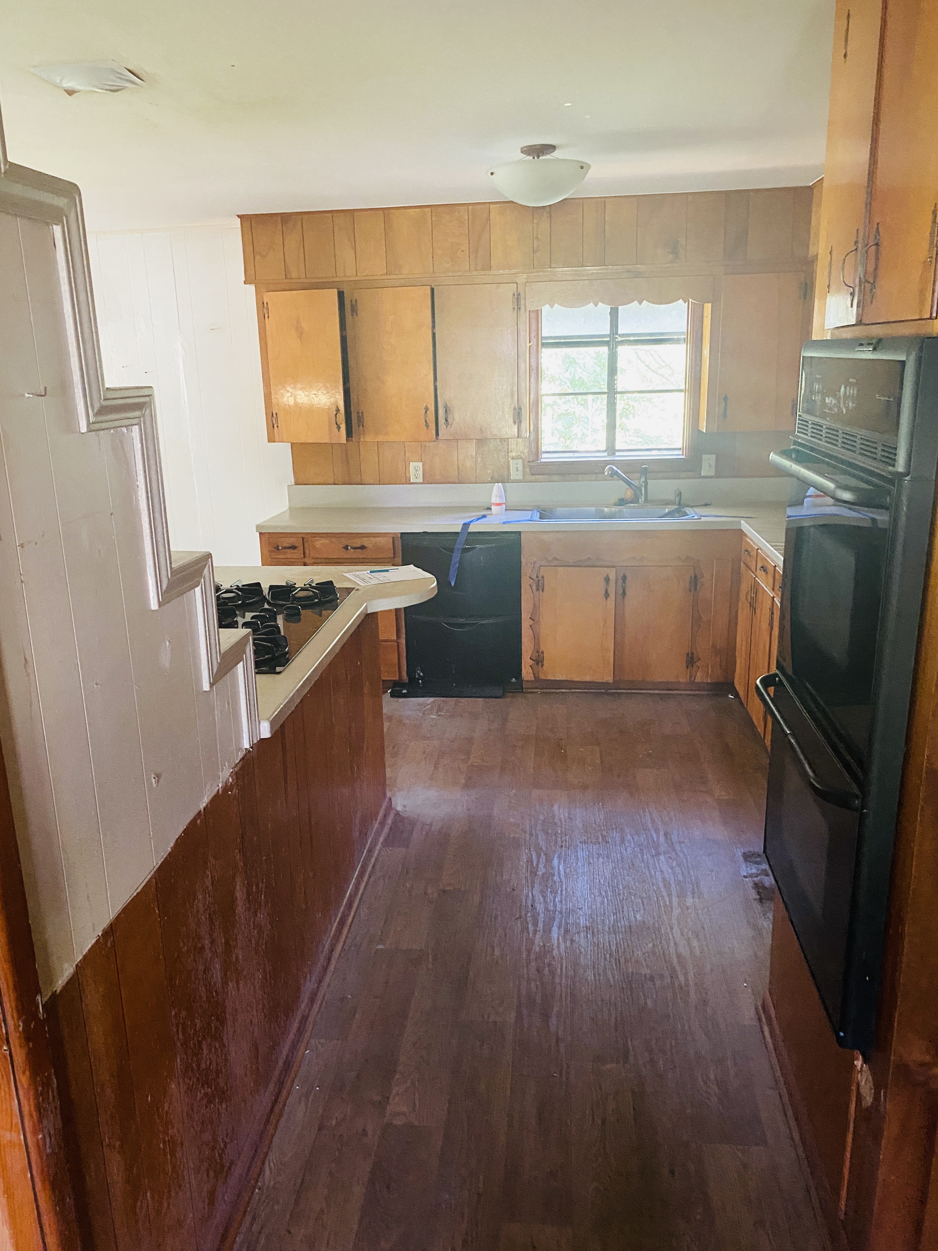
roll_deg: +1.2
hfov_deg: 53.1
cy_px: 626
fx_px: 939
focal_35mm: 26
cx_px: 469
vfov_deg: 67.3
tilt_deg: -14.1
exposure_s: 1/31
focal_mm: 4.25
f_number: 1.8
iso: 640
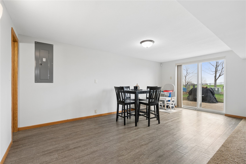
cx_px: 123
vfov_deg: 73.7
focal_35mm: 16
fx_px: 109
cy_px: 82
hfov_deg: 96.7
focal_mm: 16
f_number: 8
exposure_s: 1/25
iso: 400
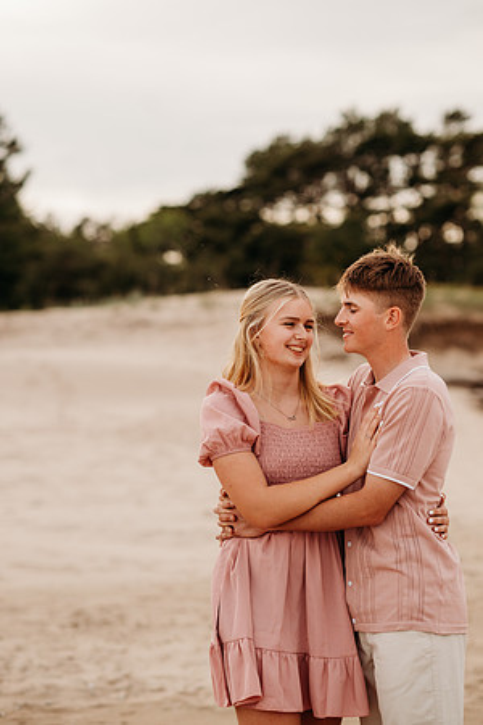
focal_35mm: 85
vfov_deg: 23.9
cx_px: 242
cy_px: 362
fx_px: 1710
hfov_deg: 16.1
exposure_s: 1/1600
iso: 200
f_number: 2.8
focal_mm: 85
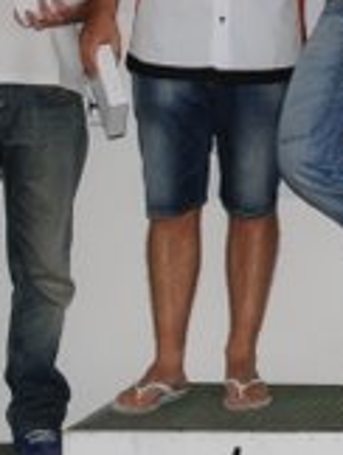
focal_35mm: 209
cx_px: 790
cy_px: -152
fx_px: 2754
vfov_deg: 9.3
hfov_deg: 6.8
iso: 200
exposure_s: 1/60
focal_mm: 23
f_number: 8
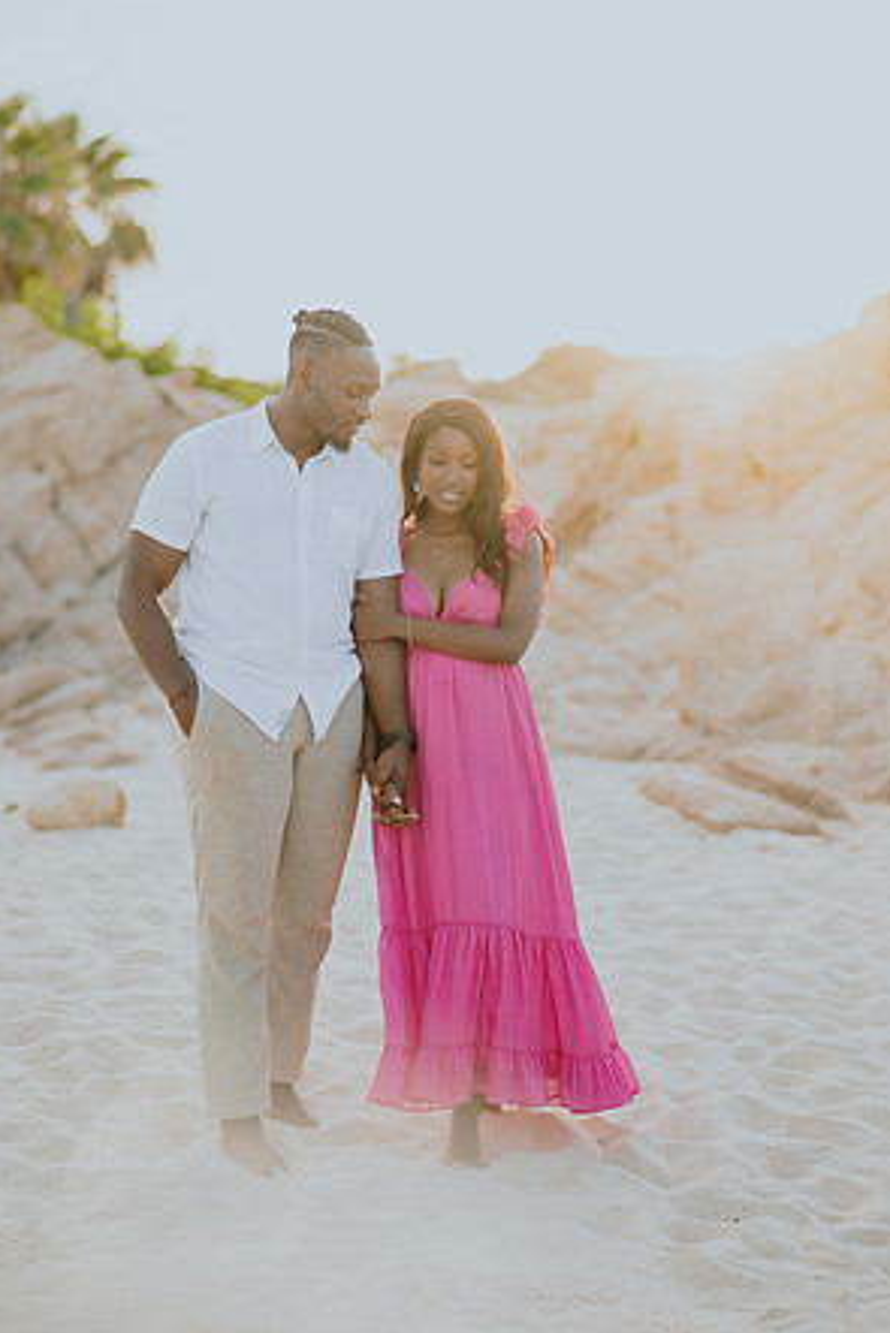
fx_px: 2186
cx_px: 447
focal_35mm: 59
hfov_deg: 23.0
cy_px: 663
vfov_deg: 33.9
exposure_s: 1/800
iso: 100
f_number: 1.8
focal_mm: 58
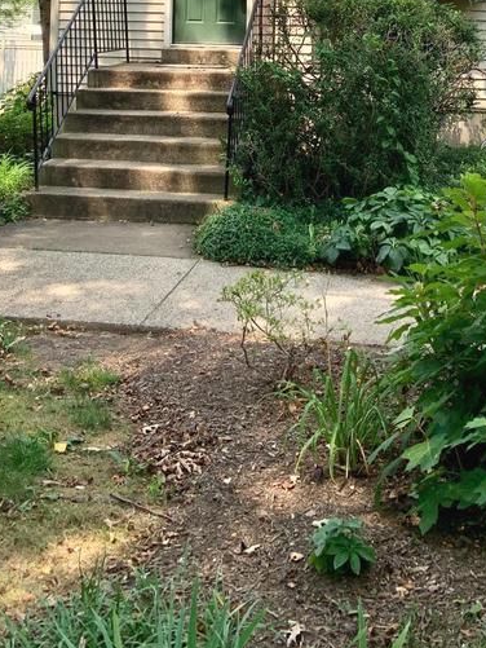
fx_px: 1048
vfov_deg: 31.1
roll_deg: -0.8
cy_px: -38
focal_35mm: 56
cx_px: 260
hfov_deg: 26.1
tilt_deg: +6.0
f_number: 1.8
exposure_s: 1/587
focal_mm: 4.25
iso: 25
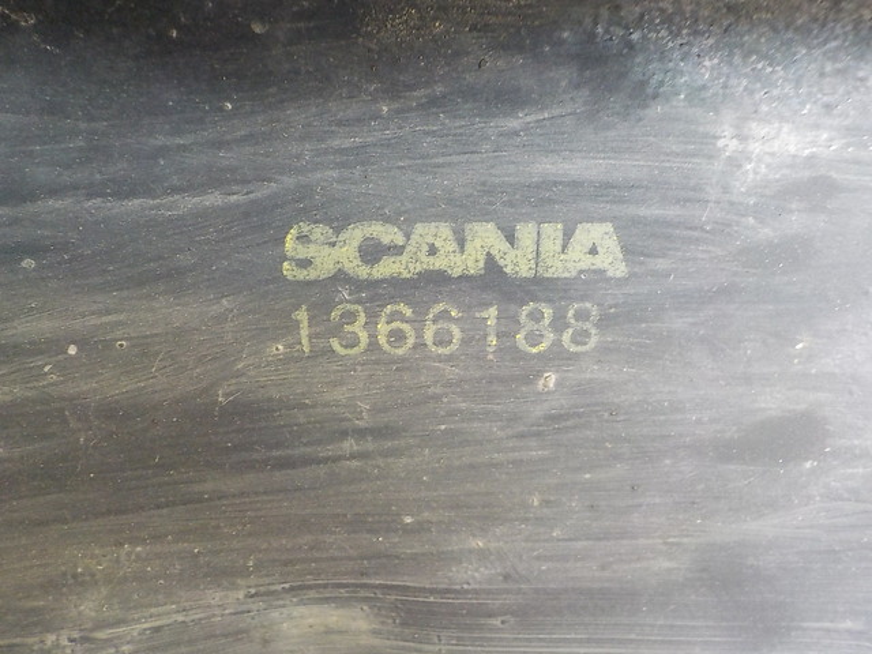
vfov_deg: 46.8
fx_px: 756
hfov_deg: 60.0
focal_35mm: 30
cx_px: 436
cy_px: 327
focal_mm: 4.1
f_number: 3.3
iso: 400
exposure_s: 1/30
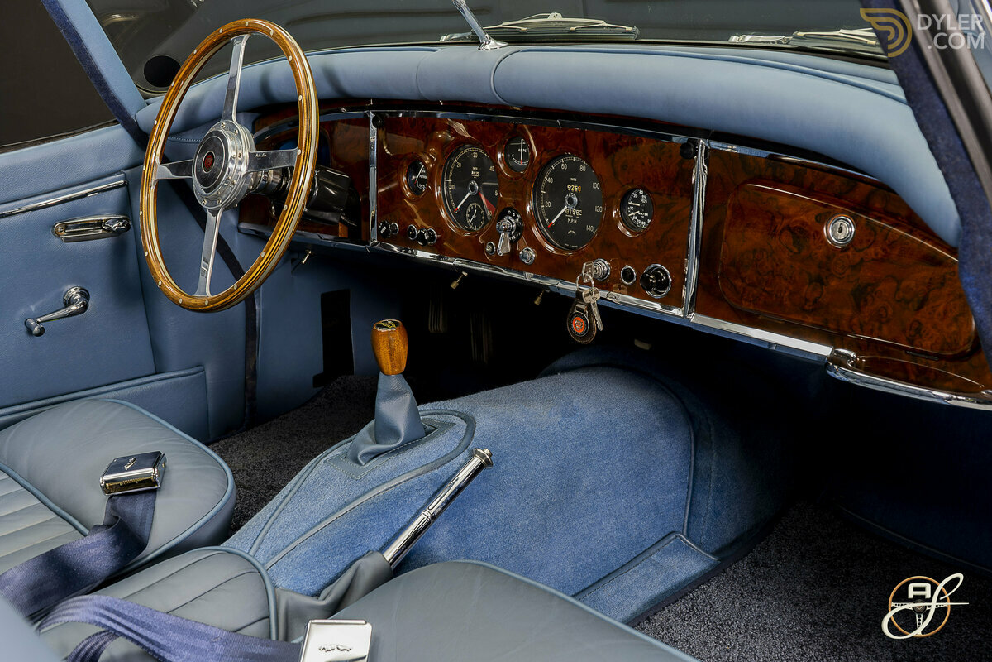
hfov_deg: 51.9
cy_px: 331
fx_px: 1019
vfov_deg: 35.9
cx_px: 496
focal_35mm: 37
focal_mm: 37
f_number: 8
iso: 250
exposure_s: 1/1.25
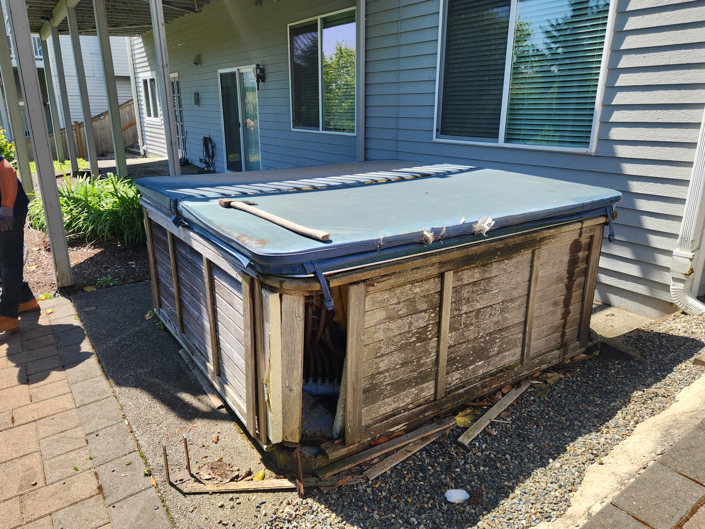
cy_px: 269
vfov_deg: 54.9
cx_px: 345
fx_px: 509
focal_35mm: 25
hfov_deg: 69.4
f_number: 1.8
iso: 20
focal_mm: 5.4
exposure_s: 1/585
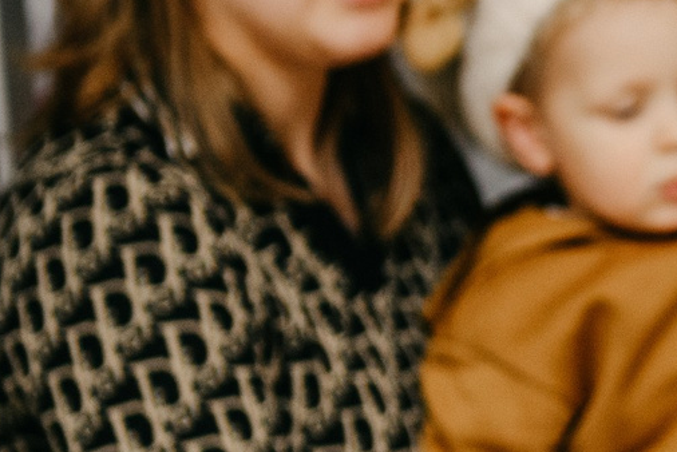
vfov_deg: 3.9
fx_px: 6661
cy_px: 146
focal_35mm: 354
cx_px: 1286
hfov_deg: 5.7
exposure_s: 1/160
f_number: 4
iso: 320
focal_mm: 70
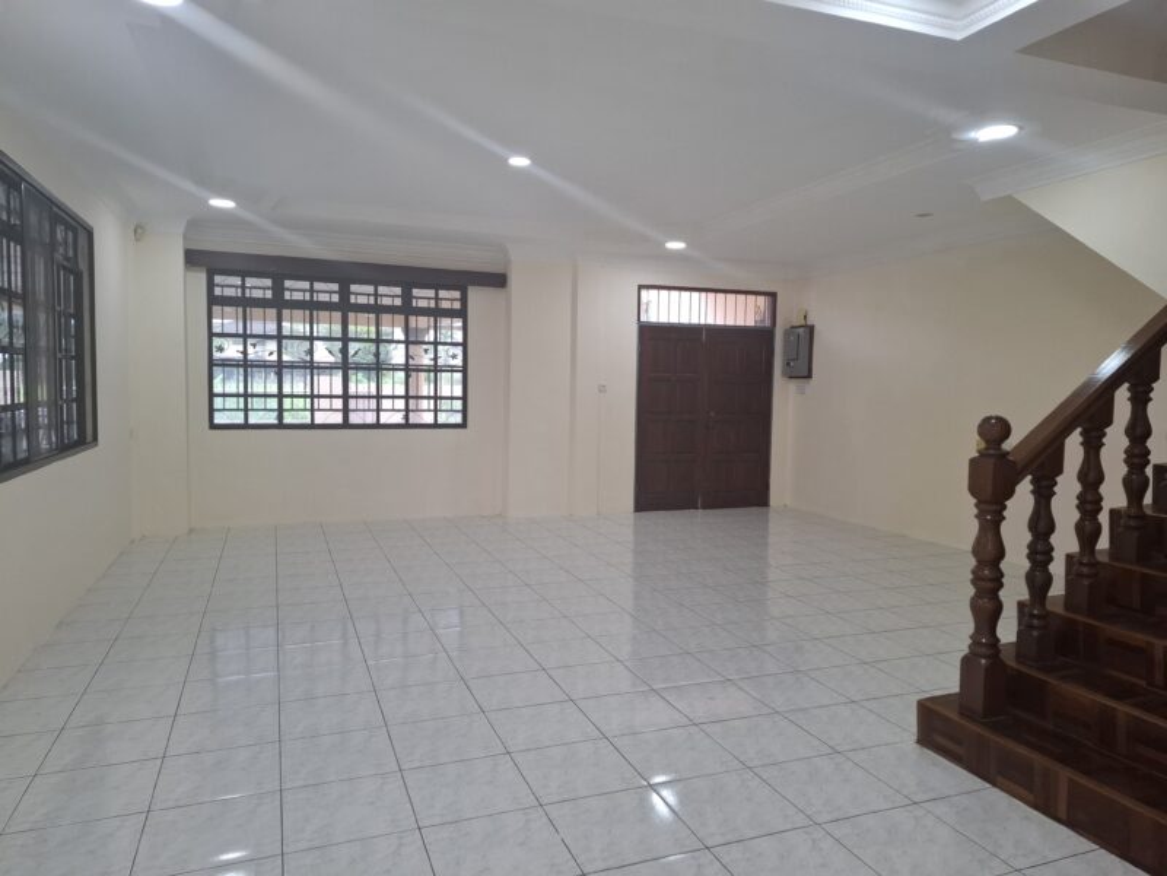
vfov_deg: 58.9
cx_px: 584
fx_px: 775
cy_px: 438
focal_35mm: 23
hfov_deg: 73.9
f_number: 1.8
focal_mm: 5.54
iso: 250
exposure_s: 1/100
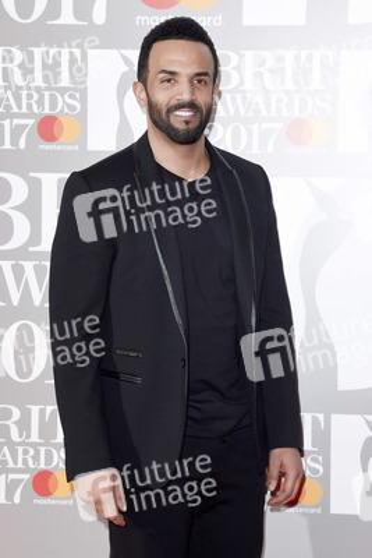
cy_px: 279
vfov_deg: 20.4
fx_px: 1549
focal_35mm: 100
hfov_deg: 13.7
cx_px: 186
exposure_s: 1/250
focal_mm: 100
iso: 400
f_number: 6.3
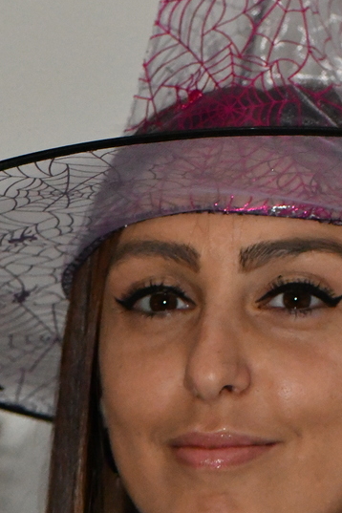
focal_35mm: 352
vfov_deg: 5.8
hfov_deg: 3.9
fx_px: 5017
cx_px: 352
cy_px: 132
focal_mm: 105
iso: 10000
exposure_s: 1/160
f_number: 5.6
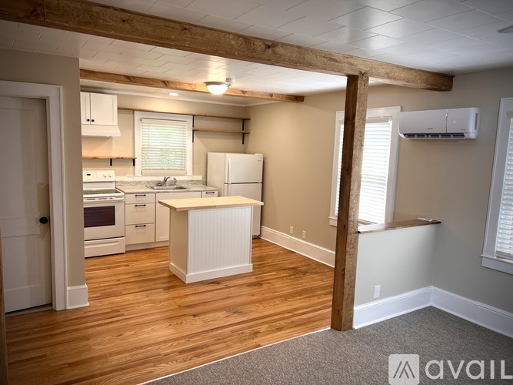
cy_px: 192
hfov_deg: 67.3
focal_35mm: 26
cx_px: 256
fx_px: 385
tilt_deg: -7.7
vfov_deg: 53.0
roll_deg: -1.3
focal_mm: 5.7
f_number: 1.5
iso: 64
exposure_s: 1/166
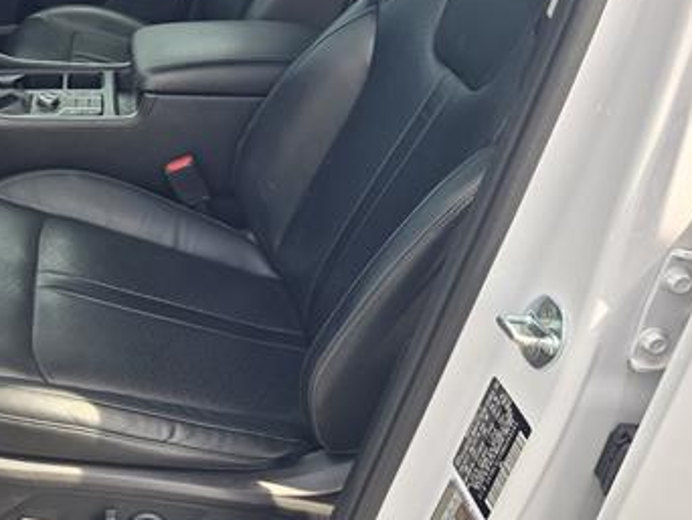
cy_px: 132
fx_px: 860
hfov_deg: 40.9
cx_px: 89
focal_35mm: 43
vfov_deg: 33.0
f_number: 1.7
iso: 12
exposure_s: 1/182
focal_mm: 6.3
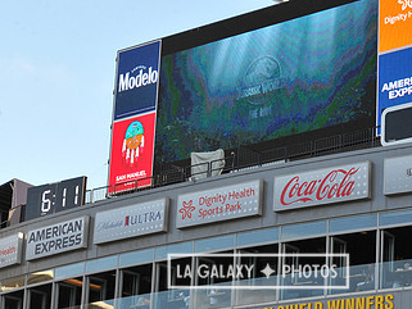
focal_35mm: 139
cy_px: 78
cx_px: 258
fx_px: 1655
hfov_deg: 14.2
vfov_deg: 10.7
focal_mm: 80
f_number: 13
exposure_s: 1/640
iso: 1600
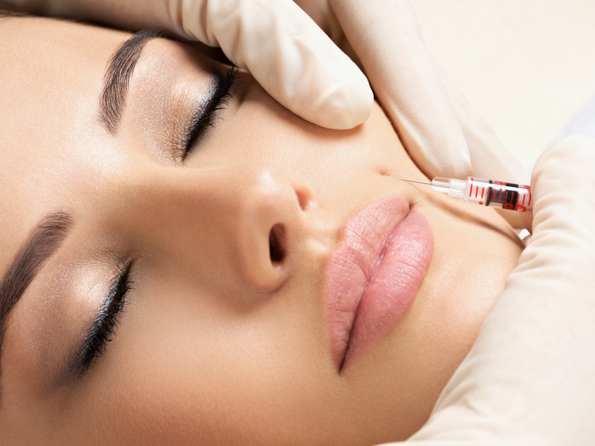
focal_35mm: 111
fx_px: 1908
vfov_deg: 13.3
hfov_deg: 17.7
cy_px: 250
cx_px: 294
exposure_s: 1/125
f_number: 13
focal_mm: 120
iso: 250
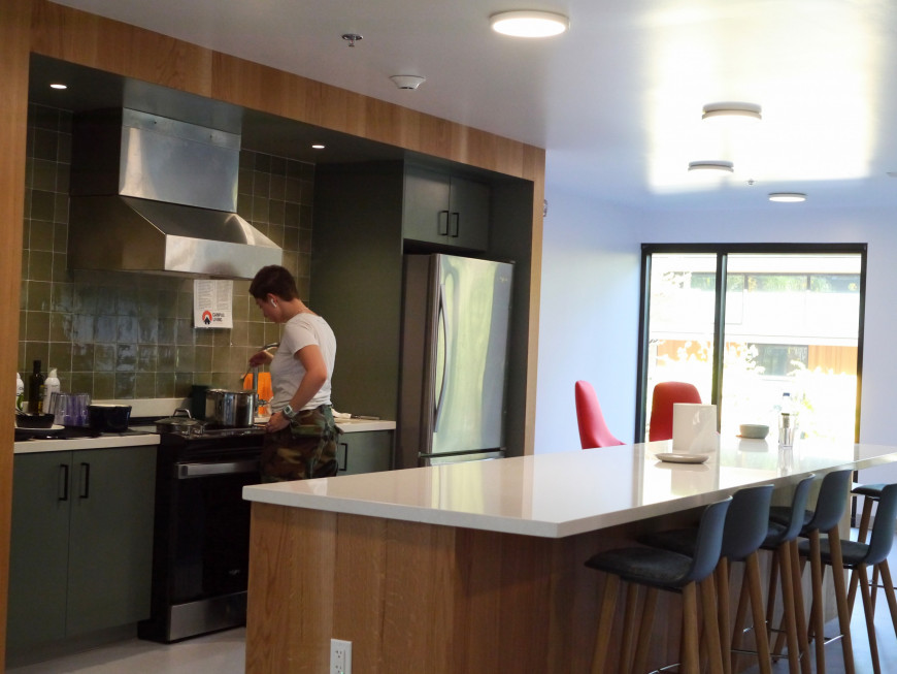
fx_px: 1296
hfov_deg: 38.2
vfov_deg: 29.1
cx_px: 448
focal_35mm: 50
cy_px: 337
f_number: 4
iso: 1600
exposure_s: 1/160
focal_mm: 25
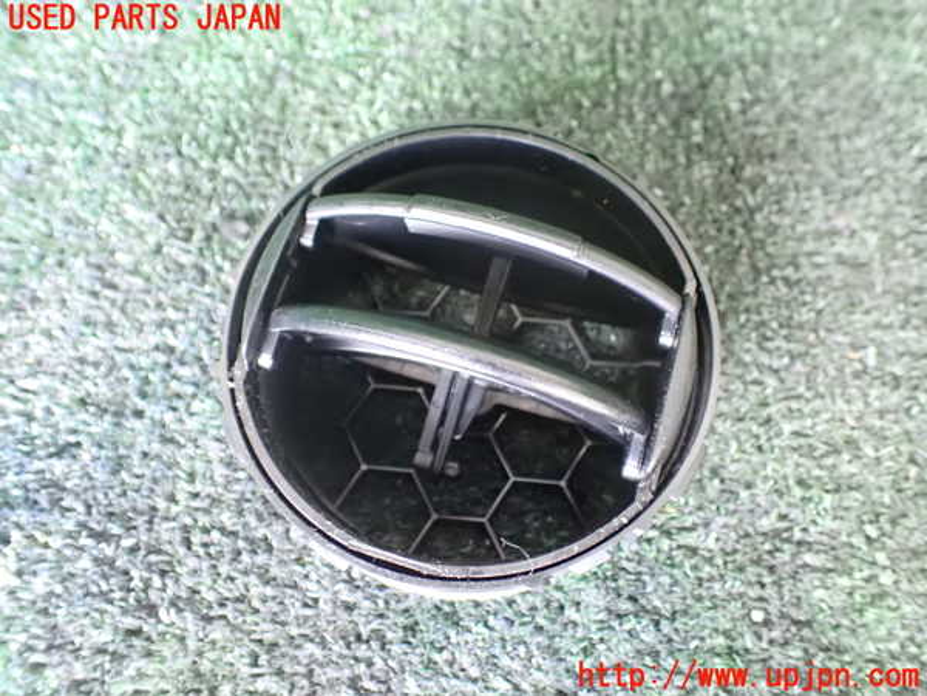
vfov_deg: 46.8
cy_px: 348
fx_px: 803
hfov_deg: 60.0
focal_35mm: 30
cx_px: 464
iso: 1600
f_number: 2.3
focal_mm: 5.4
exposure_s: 1/25
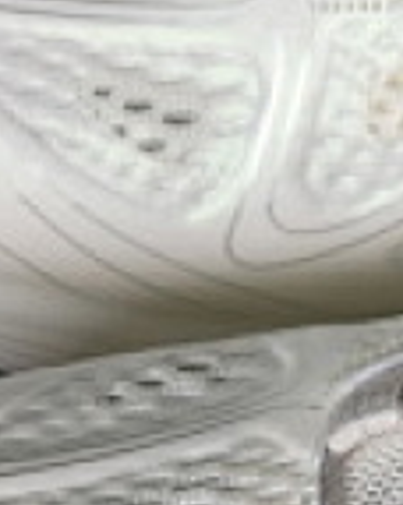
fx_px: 7949
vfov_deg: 3.6
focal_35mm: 532
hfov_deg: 2.9
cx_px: 1050
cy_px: 279
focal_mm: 50
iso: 160
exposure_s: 1/80
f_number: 7.1
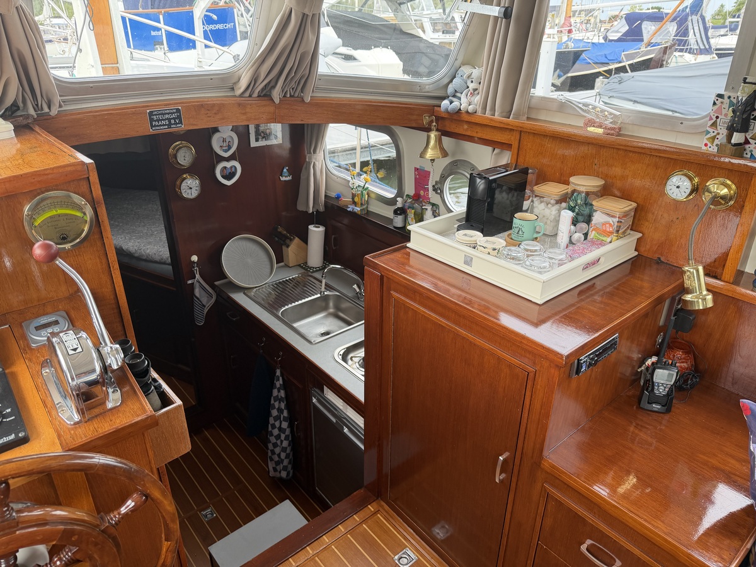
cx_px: 378
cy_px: 284
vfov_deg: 56.8
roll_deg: -0.5
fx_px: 524
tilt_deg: -23.7
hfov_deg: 71.6
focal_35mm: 24
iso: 80
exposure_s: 1/180
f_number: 1.78
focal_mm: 6.76
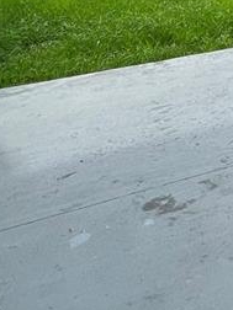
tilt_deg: -2.5
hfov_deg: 17.3
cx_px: 464
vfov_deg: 26.2
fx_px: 556
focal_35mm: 62
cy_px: -100
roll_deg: +1.2
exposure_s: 1/1206
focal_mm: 1.57
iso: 32
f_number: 1.8
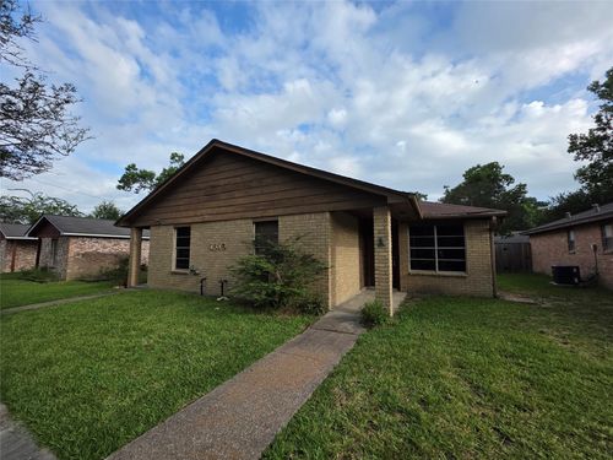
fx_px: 230
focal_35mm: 13
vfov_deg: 89.9
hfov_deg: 106.2
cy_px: 230
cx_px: 306
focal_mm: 2.2
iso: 40
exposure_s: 1/1509
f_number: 1.9
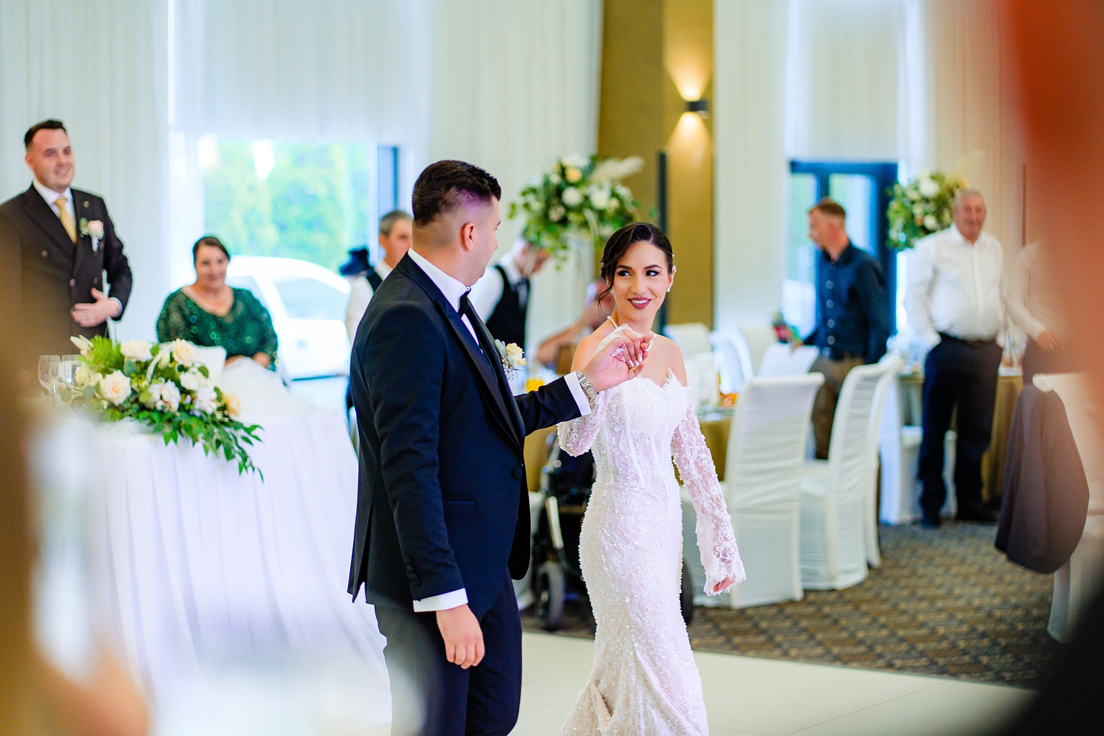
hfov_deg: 23.9
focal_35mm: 85
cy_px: 368
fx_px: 2607
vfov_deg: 16.1
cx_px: 552
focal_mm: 85
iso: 1000
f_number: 1.8
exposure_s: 1/250
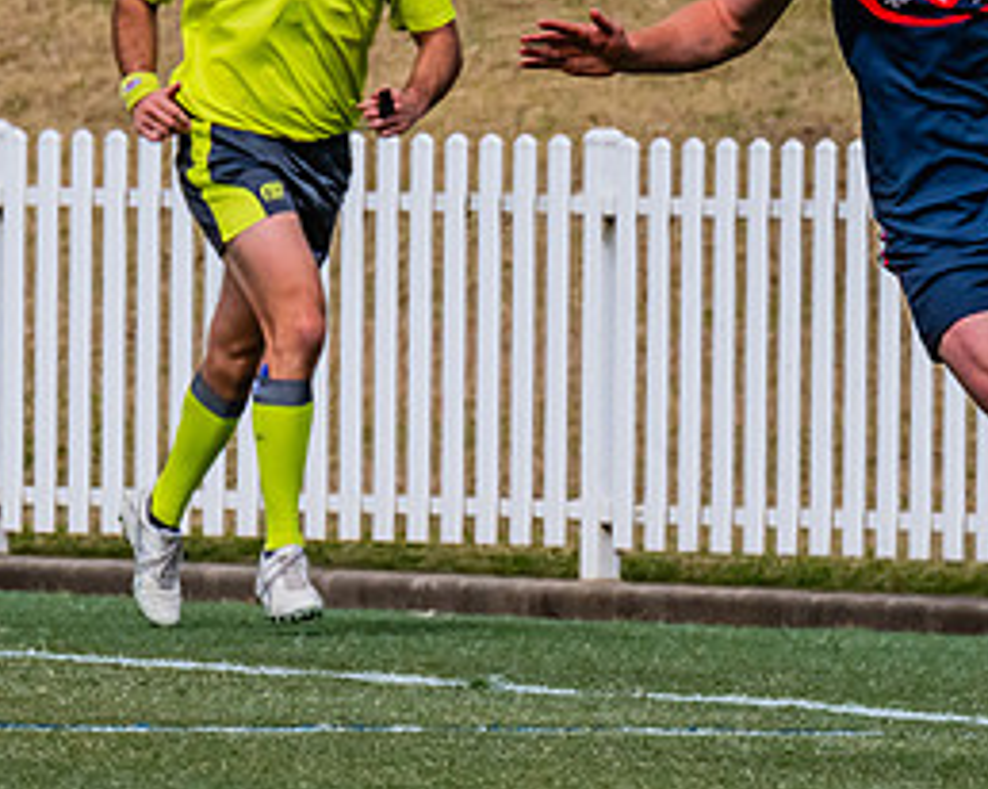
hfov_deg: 1.4
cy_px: 362
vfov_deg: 1.1
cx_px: 958
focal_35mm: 1382
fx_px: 40380
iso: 800
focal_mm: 420
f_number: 11
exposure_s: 1/2000
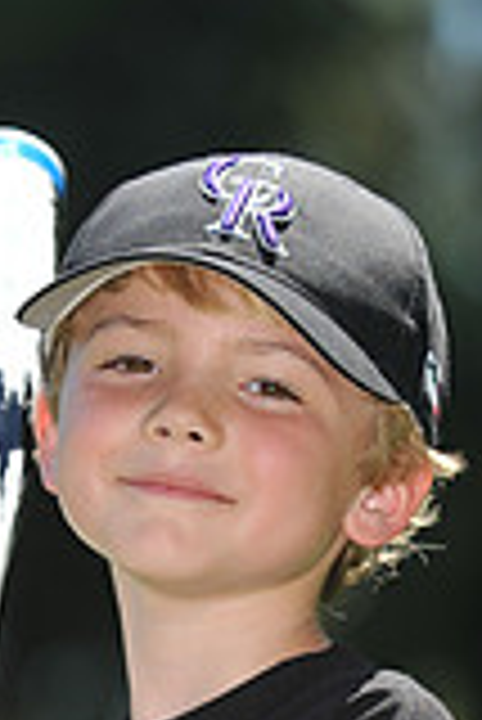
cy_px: 819
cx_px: 99
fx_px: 9418
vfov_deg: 4.4
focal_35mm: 470
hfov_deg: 2.9
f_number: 4
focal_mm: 130
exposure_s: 1/1250
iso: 200
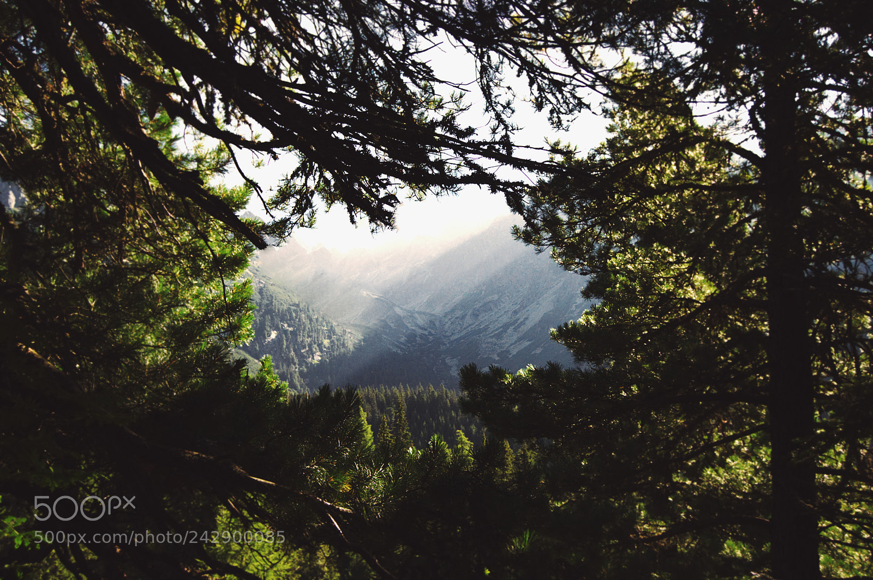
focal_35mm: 30
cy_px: 290
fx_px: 727
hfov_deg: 62.0
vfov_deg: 43.5
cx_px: 436
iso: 800
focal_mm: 20
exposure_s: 1/1600
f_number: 4.5
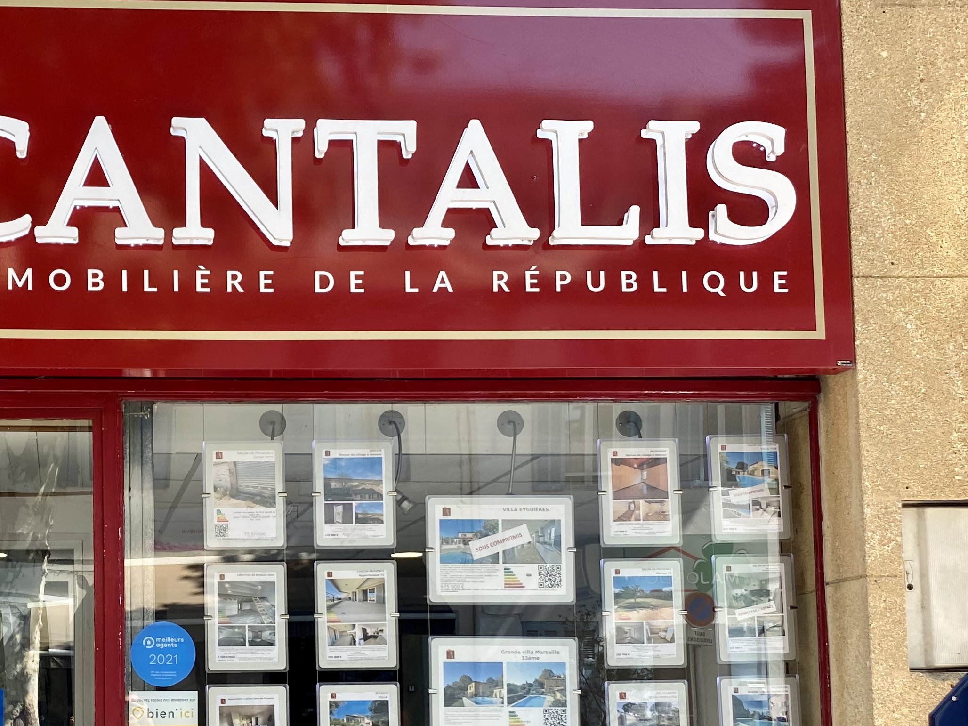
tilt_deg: +4.0
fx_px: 1426
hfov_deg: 36.4
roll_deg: +0.1
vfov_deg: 27.8
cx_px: 218
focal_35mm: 51
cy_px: 605
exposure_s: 1/370
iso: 32
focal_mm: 4.25
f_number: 1.8
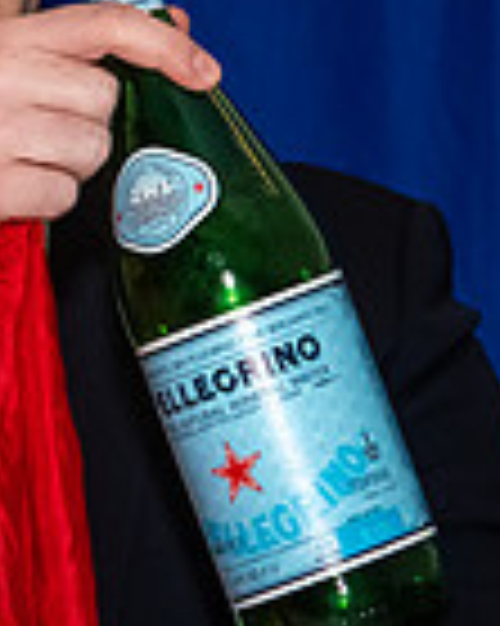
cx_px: -152
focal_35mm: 441
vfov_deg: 4.4
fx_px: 8166
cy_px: 241
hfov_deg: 3.5
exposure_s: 1/250
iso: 640
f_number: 8
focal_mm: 55
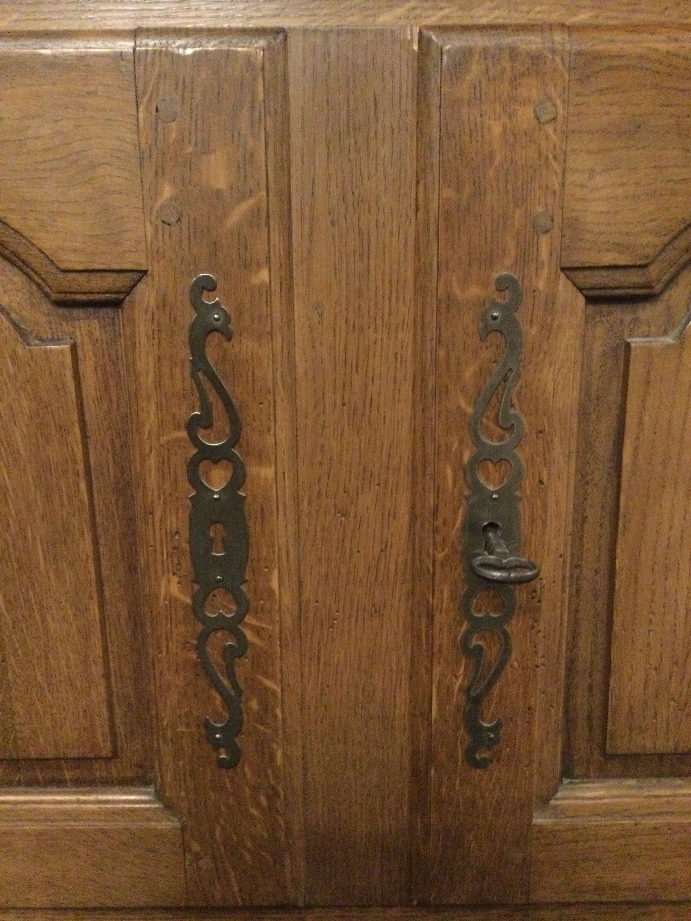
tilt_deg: -13.3
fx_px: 825
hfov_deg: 45.4
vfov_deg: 58.4
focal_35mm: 31
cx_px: 346
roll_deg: +0.3
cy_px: 460
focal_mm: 3.3
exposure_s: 1/17
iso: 800
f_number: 2.4
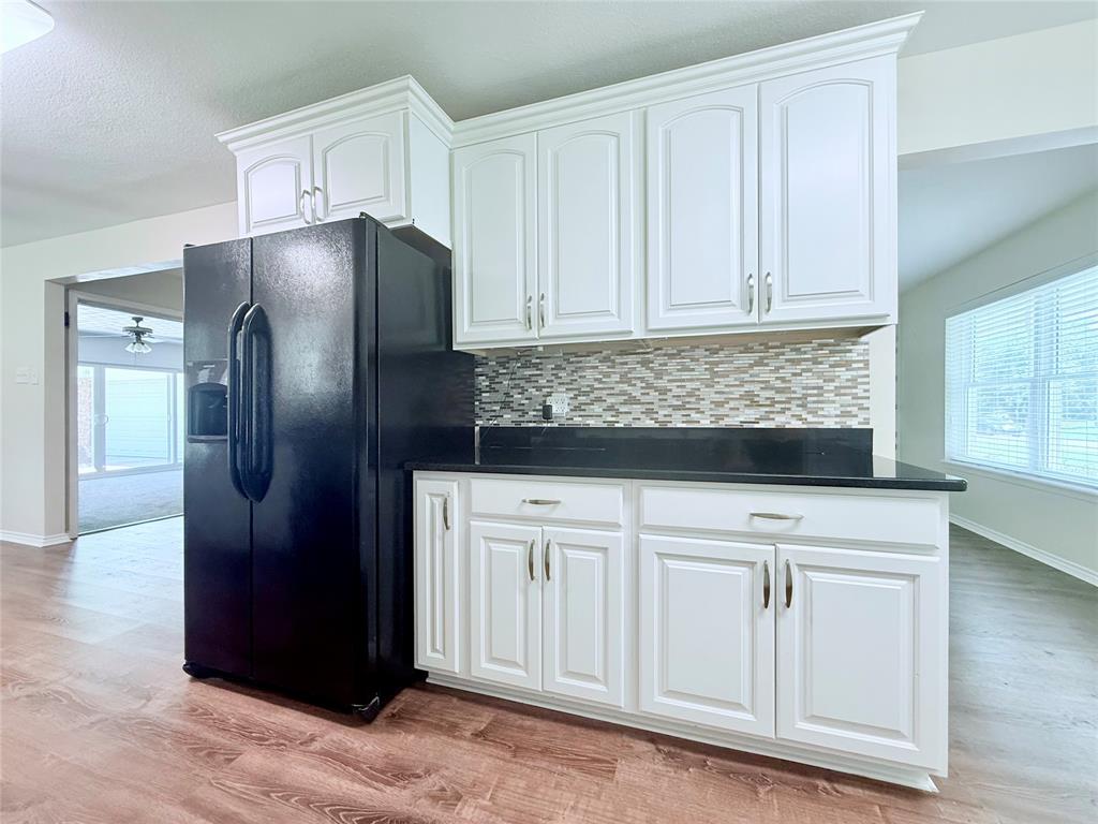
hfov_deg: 102.1
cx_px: 549
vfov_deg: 85.7
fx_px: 444
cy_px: 412
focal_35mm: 14
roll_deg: -0.1
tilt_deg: -0.1
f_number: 2.2
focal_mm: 2.22
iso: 200
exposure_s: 1/60
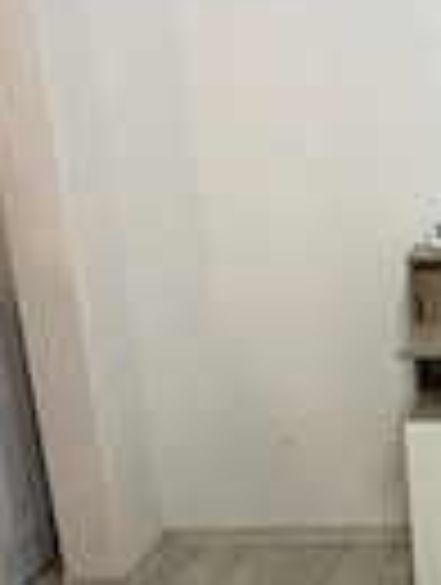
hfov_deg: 17.3
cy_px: 482
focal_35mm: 80
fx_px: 1354
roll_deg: +1.1
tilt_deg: -19.1
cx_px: 585
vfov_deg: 23.9
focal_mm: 4.25
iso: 160
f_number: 1.8
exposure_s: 1/50
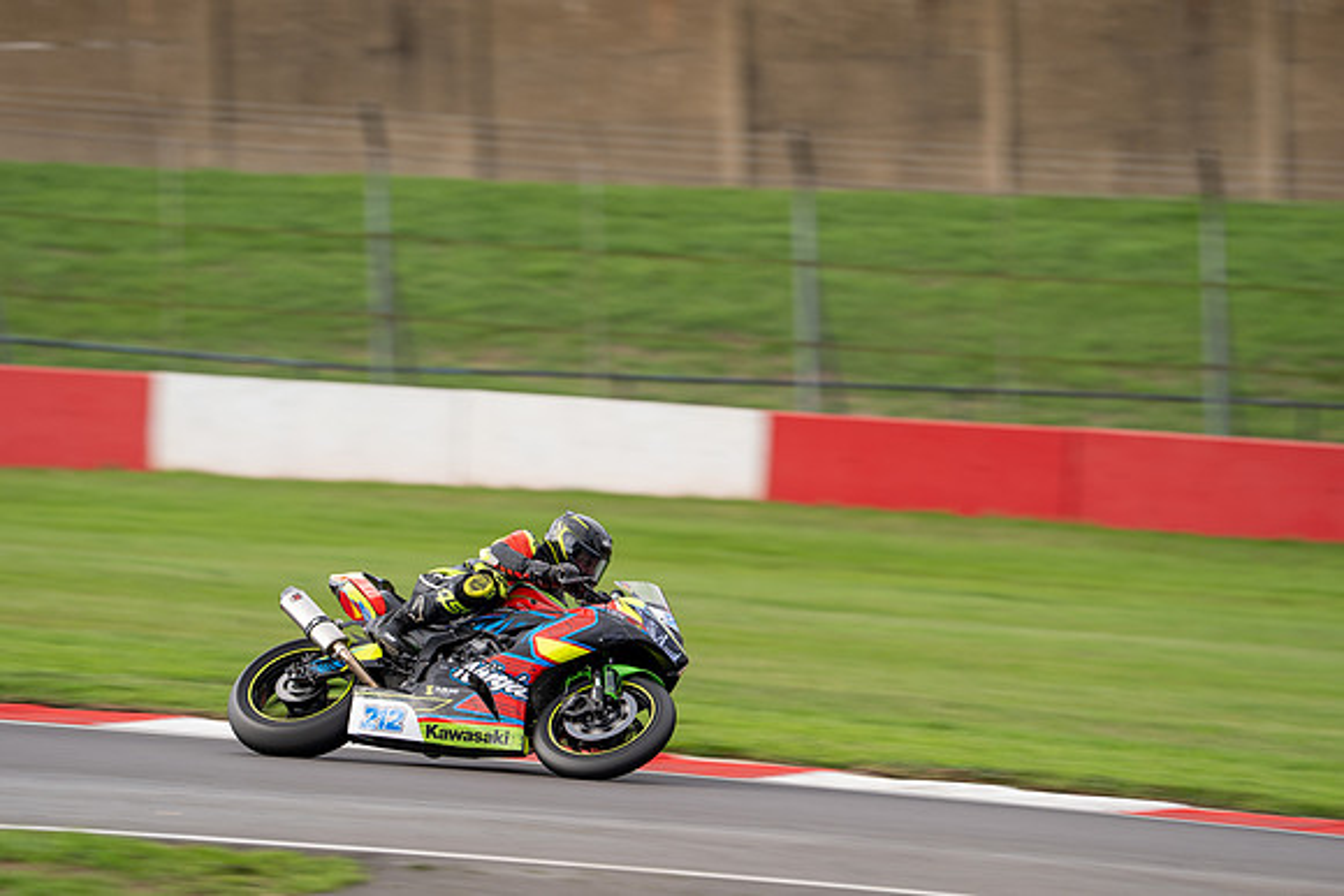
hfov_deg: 7.1
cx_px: 681
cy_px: 442
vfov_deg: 4.7
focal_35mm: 292
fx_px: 10898
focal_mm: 288
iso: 200
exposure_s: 1/400
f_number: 4.5
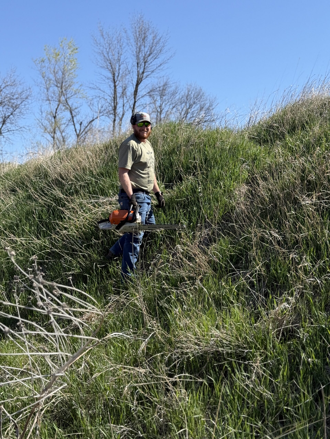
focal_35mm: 48
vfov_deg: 39.7
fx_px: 610
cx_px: 165
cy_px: 220
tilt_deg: +1.0
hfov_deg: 30.3
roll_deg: -1.2
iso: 64
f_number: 1.78
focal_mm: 6.76
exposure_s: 1/3096
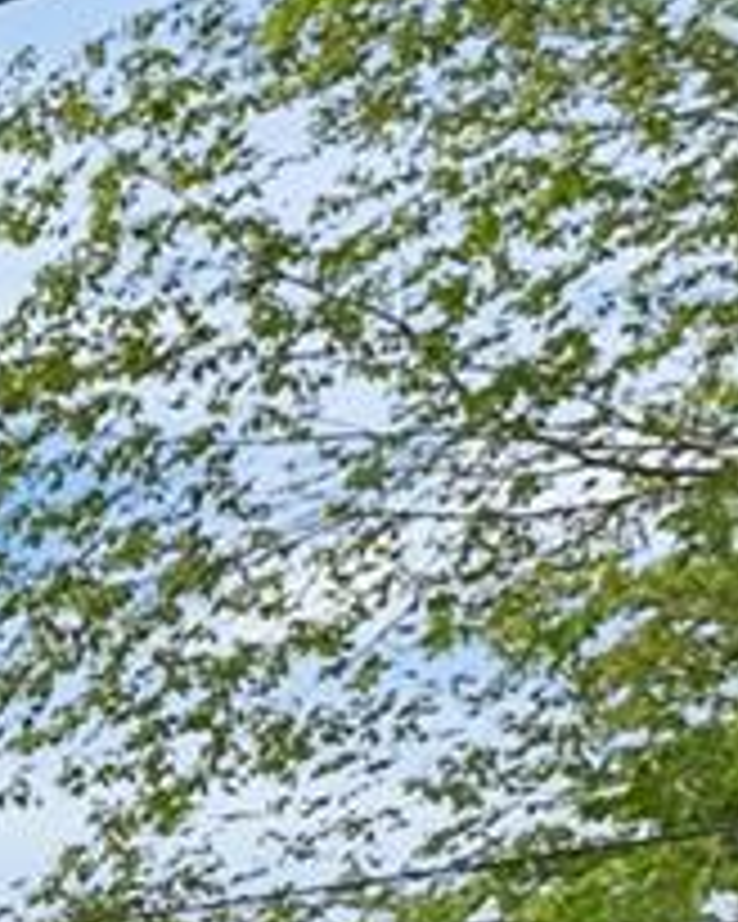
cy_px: 1655
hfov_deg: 6.7
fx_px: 3194
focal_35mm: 117
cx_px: -2776
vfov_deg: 14.5
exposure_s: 1/250
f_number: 8
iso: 200
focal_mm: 16
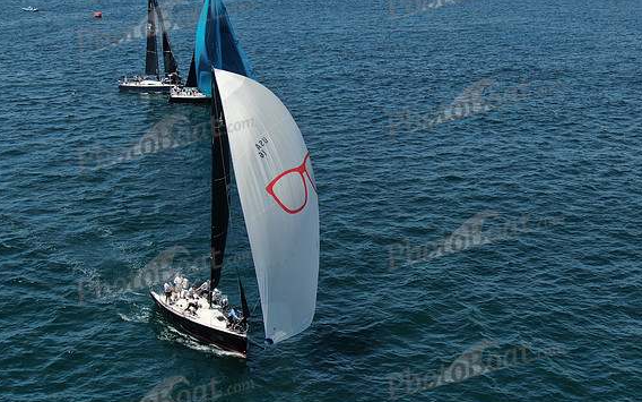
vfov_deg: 24.9
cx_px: 321
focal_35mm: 52
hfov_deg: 38.9
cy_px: 189
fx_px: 910
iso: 100
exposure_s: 1/1000
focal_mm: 8.6
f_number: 3.8
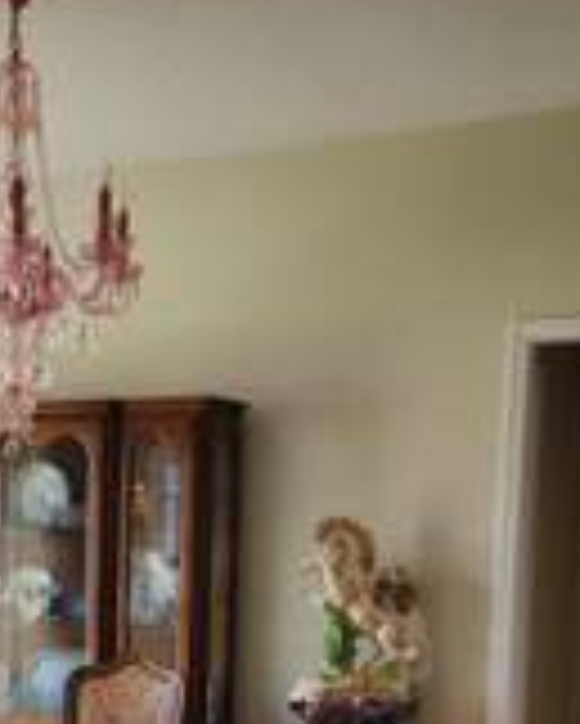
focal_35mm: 67
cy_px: 677
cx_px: 36
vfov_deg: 27.1
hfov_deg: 22.2
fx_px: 1436
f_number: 1.8
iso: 50
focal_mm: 6.4
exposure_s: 1/180
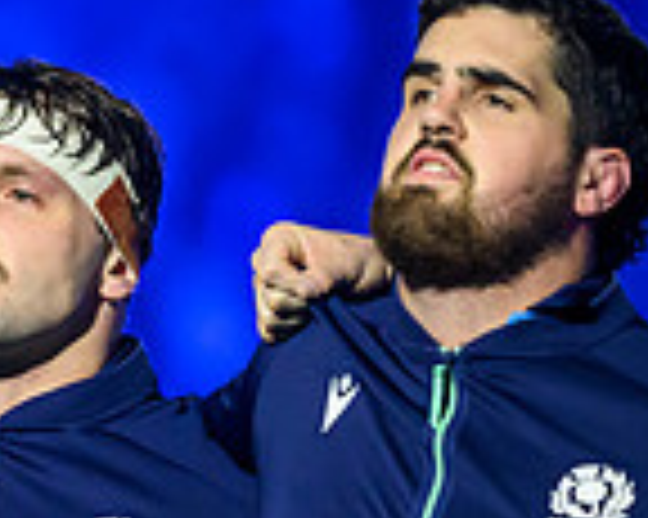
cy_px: 637
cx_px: -544
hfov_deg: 1.3
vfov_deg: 1.0
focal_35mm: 1513
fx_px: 28997
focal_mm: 400
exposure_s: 1/640
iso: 4000
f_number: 2.8
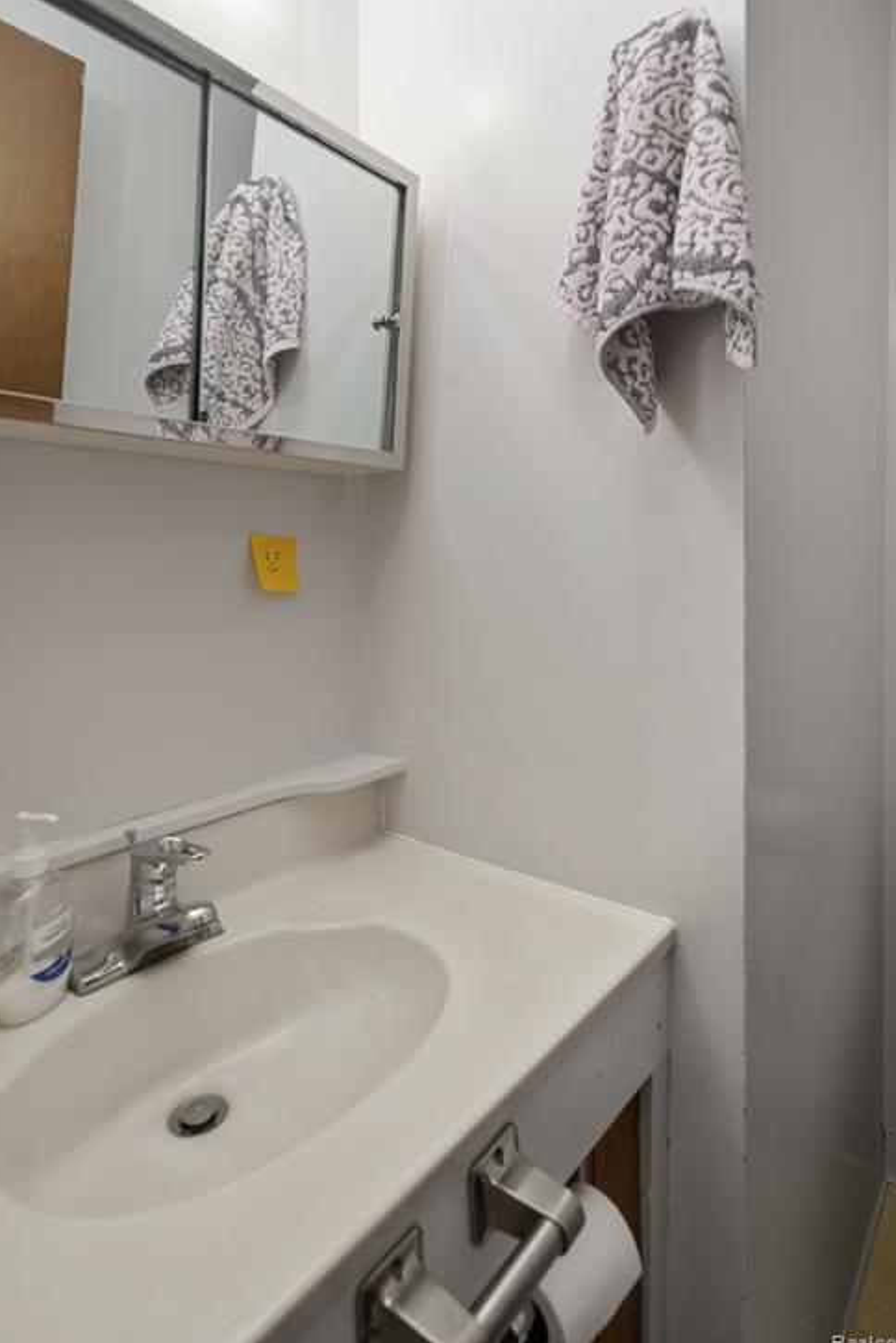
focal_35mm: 18
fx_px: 671
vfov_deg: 89.9
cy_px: 648
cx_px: 459
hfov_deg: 67.4
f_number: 8
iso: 400
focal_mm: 17
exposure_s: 1/200
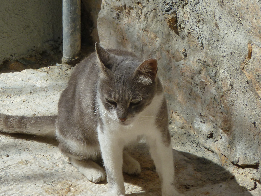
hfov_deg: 6.9
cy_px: 110
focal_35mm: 287
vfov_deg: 5.2
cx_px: 118
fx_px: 2164
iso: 125
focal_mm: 39.7
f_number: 5.6
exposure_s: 1/800
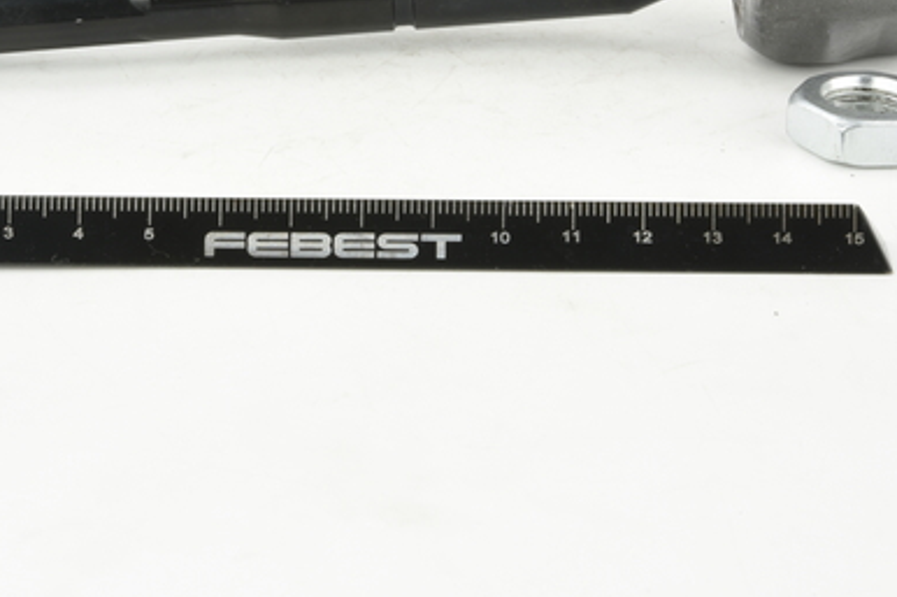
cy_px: 81
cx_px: 304
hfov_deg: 18.2
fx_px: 2789
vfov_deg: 12.1
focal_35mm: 112
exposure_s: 1/2.5
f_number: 32
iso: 100
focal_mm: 60
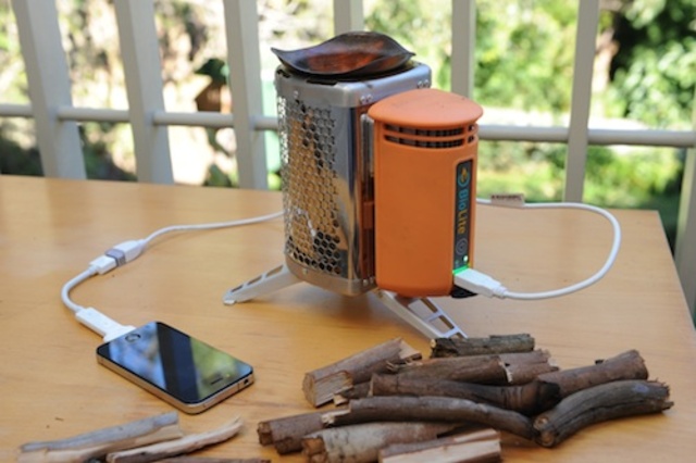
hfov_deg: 43.6
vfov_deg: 29.8
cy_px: 232
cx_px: 348
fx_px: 870
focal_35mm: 45
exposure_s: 1/125
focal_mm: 45
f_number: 6.3
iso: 500
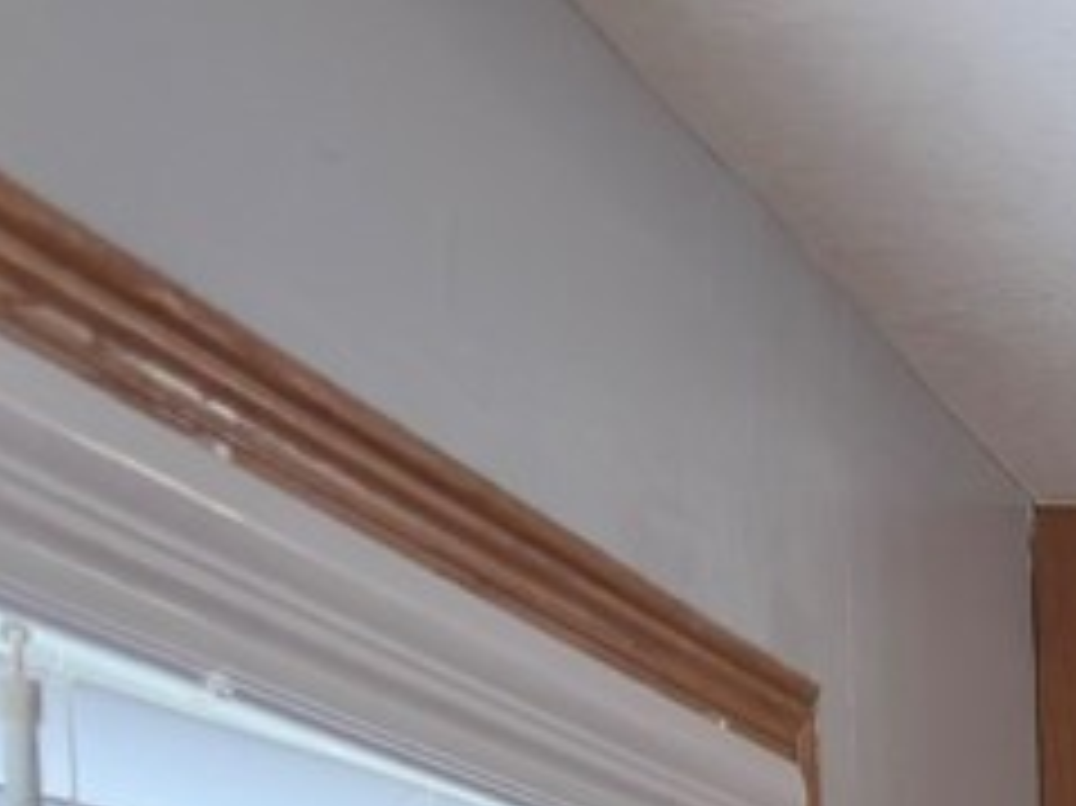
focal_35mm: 103
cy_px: 1499
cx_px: 2080
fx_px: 3200
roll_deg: +1.0
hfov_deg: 15.6
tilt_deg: -3.7
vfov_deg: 12.9
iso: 160
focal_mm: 6.76
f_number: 1.78
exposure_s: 1/167
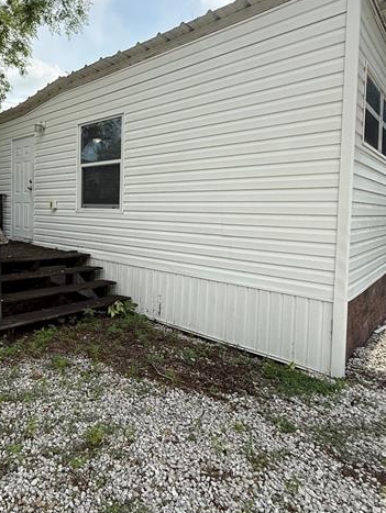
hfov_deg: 56.0
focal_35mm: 23
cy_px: 225
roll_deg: -1.3
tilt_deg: -2.4
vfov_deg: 73.6
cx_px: 95
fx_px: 341
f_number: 2.2
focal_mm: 2.22
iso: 64
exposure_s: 1/1698
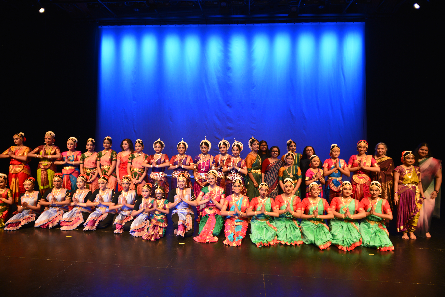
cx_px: 222
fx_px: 297
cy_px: 148
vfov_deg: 53.2
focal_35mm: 24
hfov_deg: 73.7
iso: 500
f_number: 4
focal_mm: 24
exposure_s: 1/60
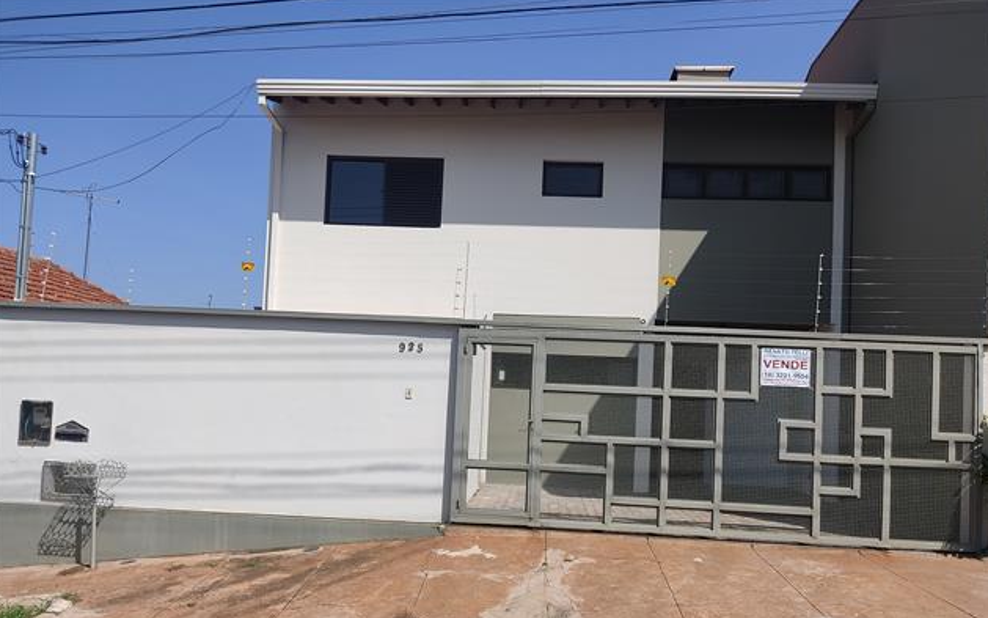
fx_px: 754
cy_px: 373
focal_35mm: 28
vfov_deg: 44.3
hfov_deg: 66.5
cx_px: 492
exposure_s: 1/1096
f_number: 1.79
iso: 100
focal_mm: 4.74
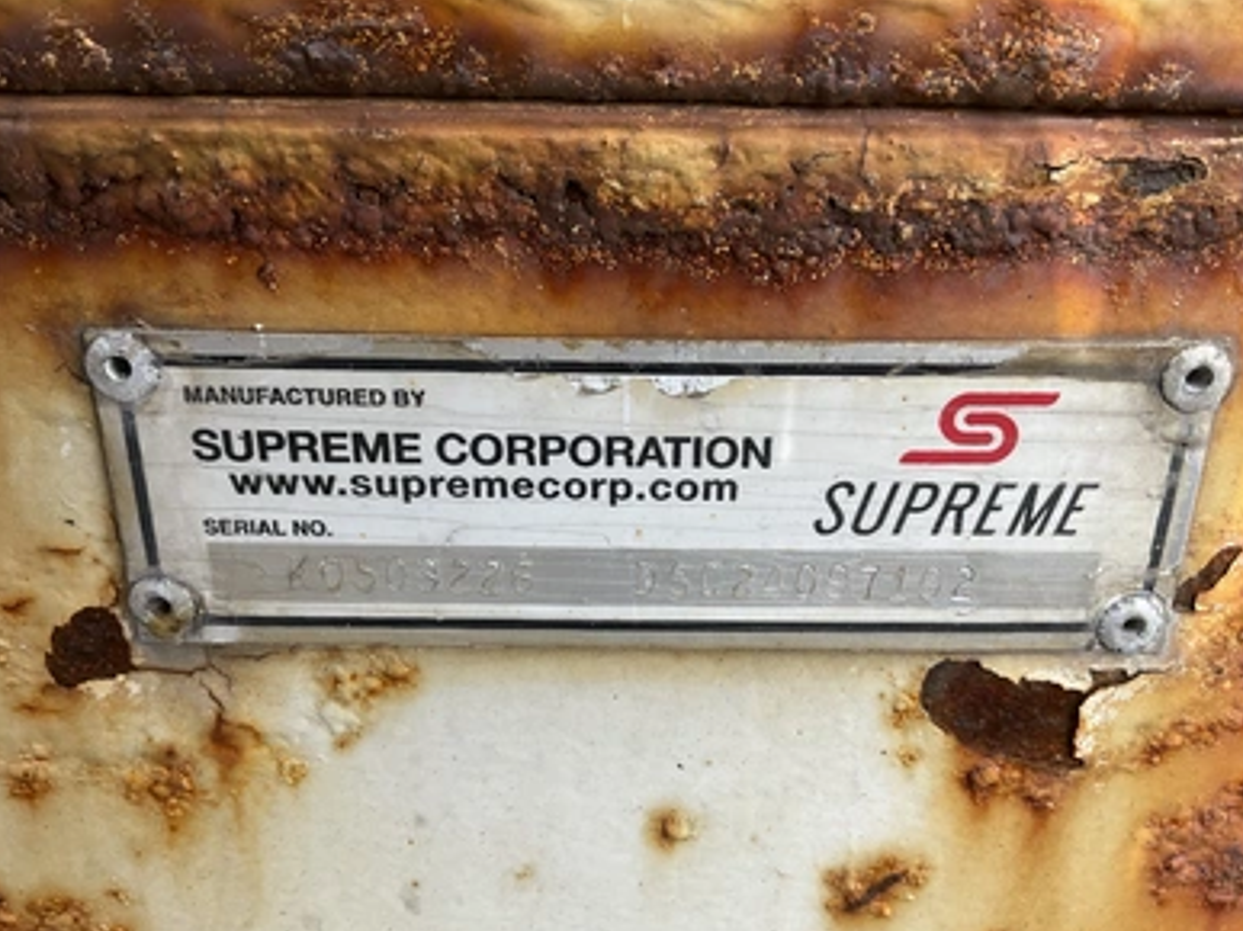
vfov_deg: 46.8
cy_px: 456
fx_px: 1077
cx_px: 623
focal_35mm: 30
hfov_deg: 60.0
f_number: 1.8
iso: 25
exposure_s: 1/286
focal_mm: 3
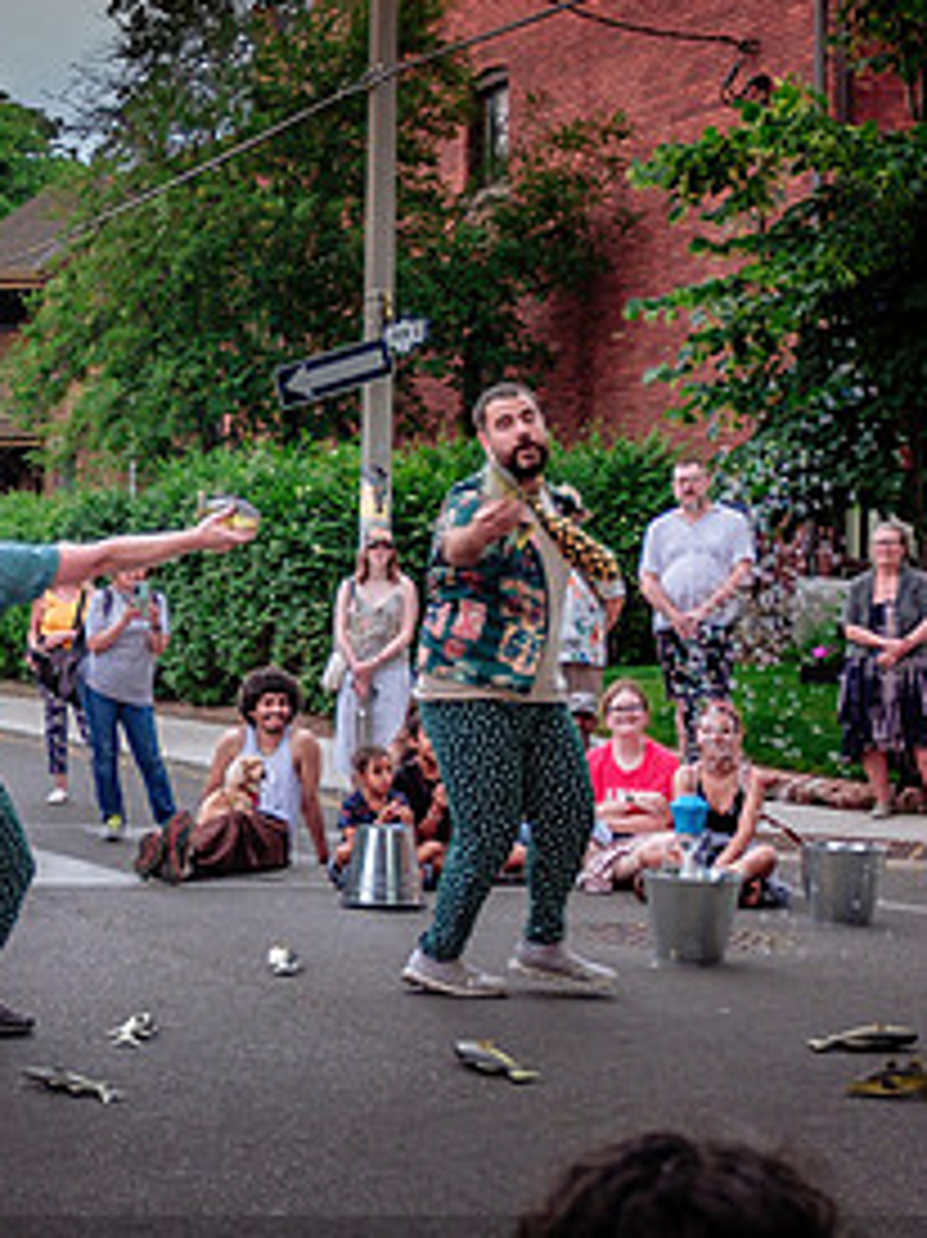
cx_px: -198
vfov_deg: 28.9
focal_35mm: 67
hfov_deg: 20.4
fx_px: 2394
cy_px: 750
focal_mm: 22
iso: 500
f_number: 2.8
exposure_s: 1/200
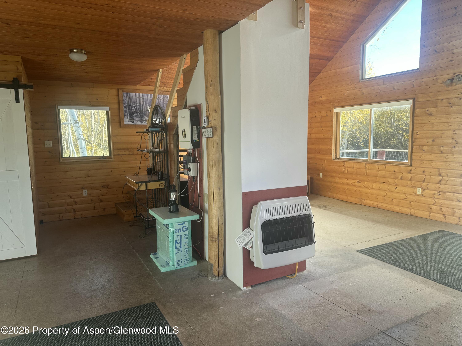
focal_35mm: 24
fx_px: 320
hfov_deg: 71.6
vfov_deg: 56.8
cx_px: 231
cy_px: 173
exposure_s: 1/147
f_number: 1.78
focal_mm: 6.86
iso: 64
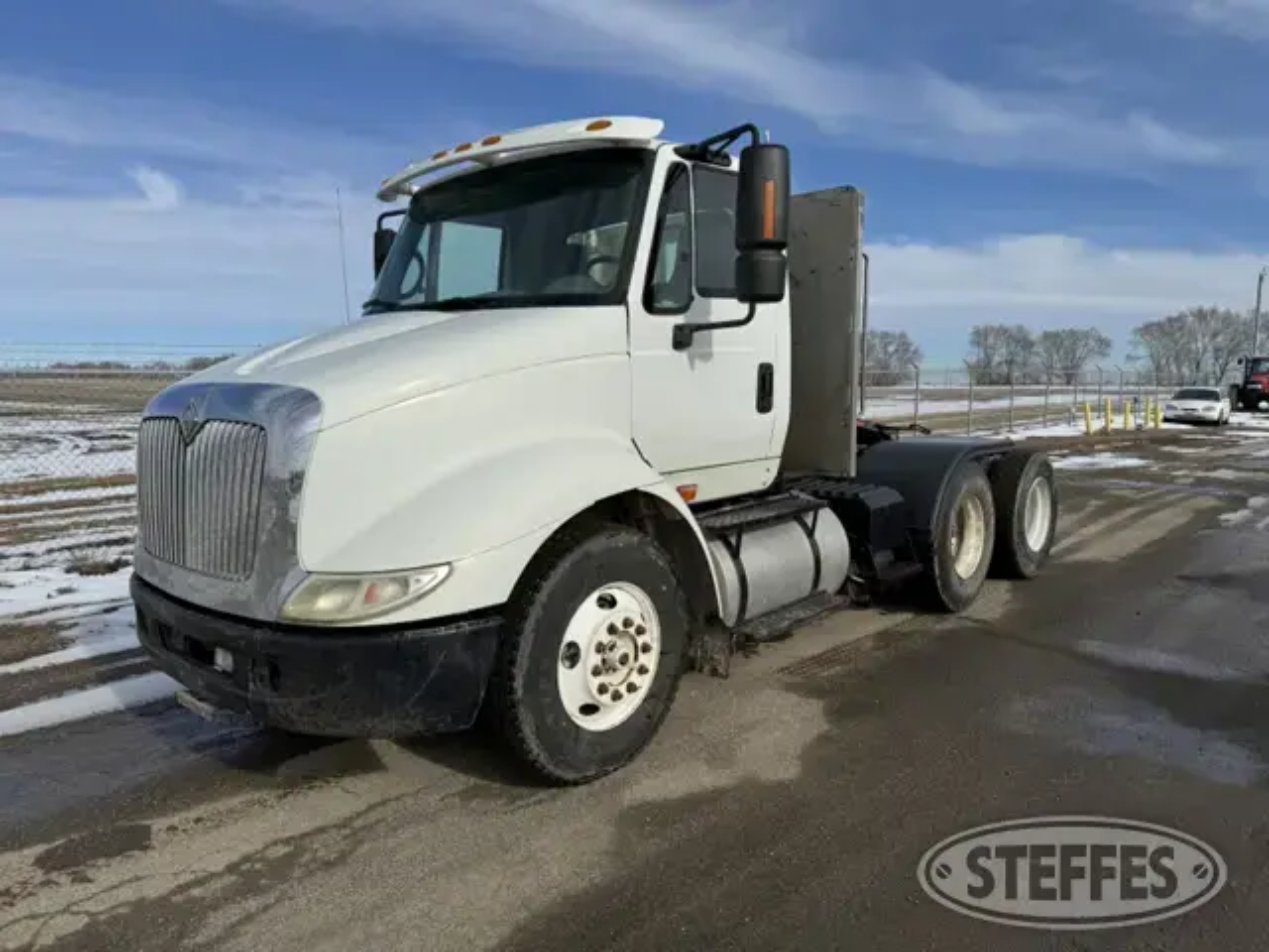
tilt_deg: -6.1
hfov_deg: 71.6
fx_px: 880
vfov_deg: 56.8
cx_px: 634
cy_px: 476
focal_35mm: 24
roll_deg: +0.3
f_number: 1.78
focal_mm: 6.86
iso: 80
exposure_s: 1/9009
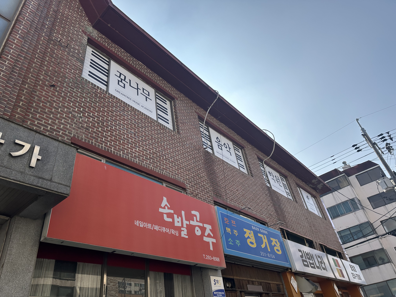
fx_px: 275
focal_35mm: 24
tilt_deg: +36.3
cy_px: 148
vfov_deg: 56.8
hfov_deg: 71.6
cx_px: 198
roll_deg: +9.7
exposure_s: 1/5848
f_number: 1.78
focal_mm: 6.86
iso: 80
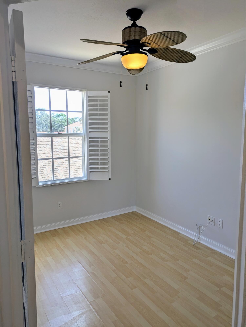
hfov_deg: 54.9
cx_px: 123
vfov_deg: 69.4
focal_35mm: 25
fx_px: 237
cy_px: 164
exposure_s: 1/378
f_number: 1.89
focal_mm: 5.43
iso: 50
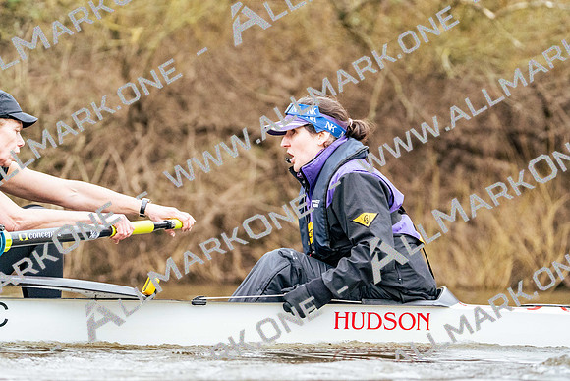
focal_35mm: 321
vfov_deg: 4.3
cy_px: 190
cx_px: 285
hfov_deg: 6.4
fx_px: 5083
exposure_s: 1/2000
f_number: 6.3
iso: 10000
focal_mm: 321
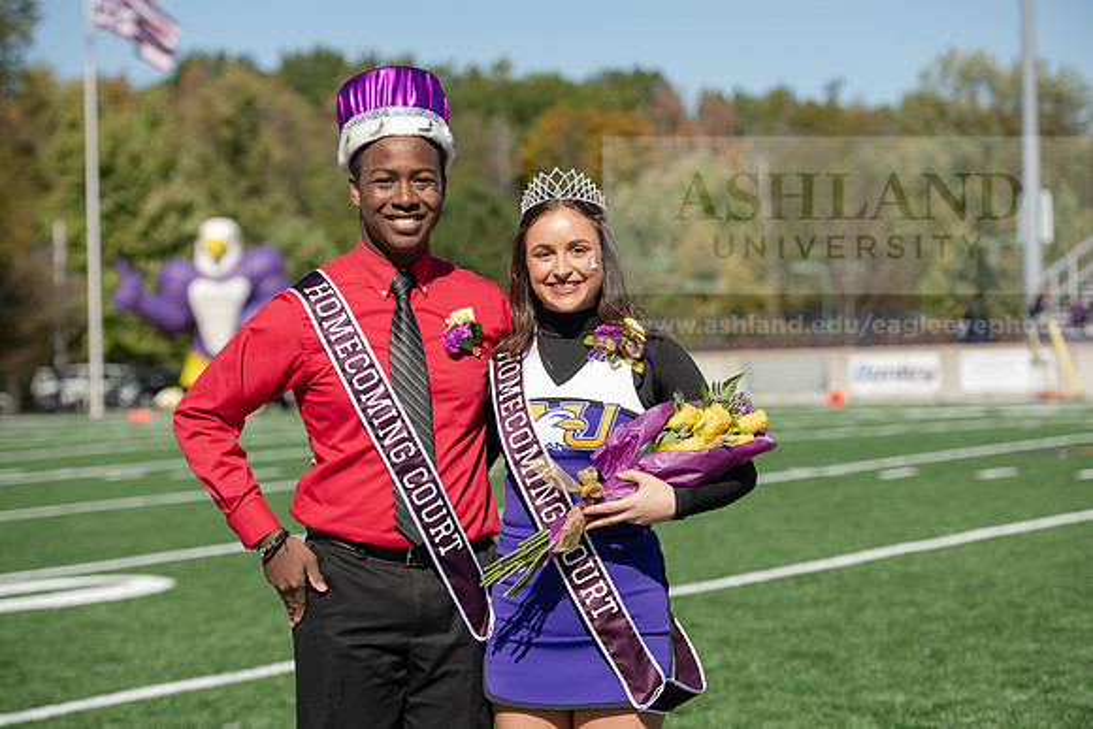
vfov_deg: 14.4
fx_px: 2885
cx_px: 546
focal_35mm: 95
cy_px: 364
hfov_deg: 21.5
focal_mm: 95
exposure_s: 1/1600
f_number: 4
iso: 200
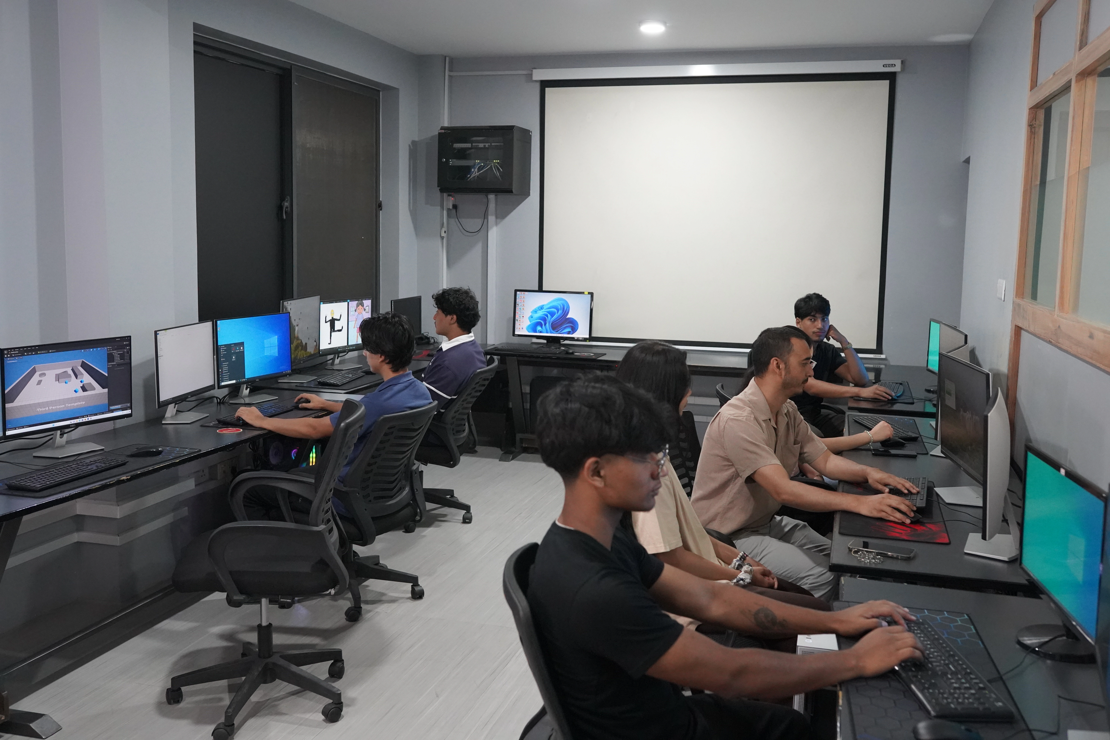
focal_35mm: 35
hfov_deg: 54.4
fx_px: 1079
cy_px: 370
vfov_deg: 37.9
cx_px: 555
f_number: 4
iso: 8000
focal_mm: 35
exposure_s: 1/160
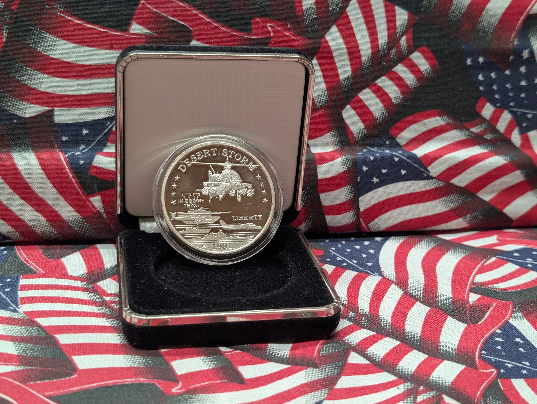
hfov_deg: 38.9
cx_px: 268
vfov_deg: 29.7
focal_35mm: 49
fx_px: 761
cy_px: 202
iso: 32
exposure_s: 1/36.8
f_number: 1.68
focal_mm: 6.9
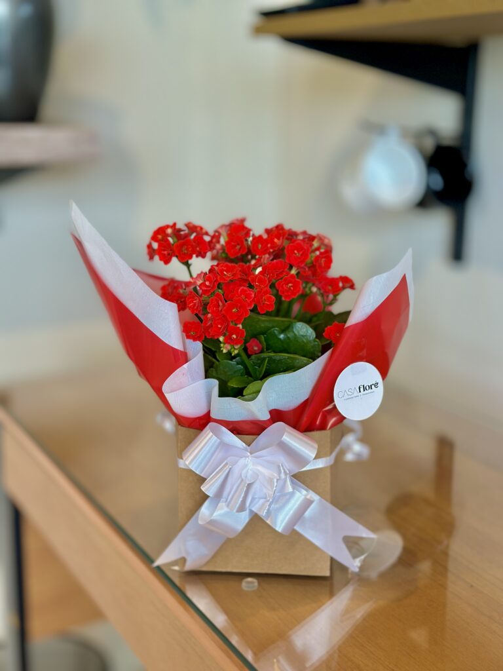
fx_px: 930
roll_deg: -1.7
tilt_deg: -14.2
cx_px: 252
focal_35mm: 48
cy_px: 336
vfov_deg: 39.7
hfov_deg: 30.3
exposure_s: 1/120
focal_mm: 6.86
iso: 80
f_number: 1.78
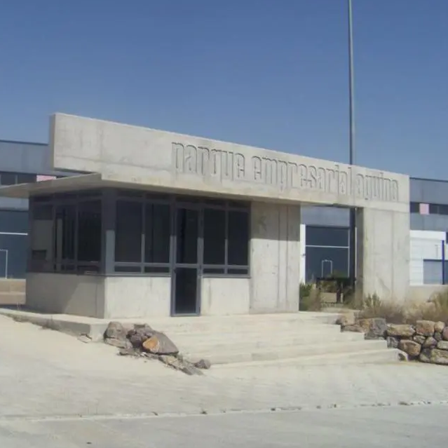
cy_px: 195
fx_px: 747
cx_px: 93
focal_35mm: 51
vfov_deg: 33.4
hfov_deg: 32.5
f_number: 4
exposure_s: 1/1250
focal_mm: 5.85
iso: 68
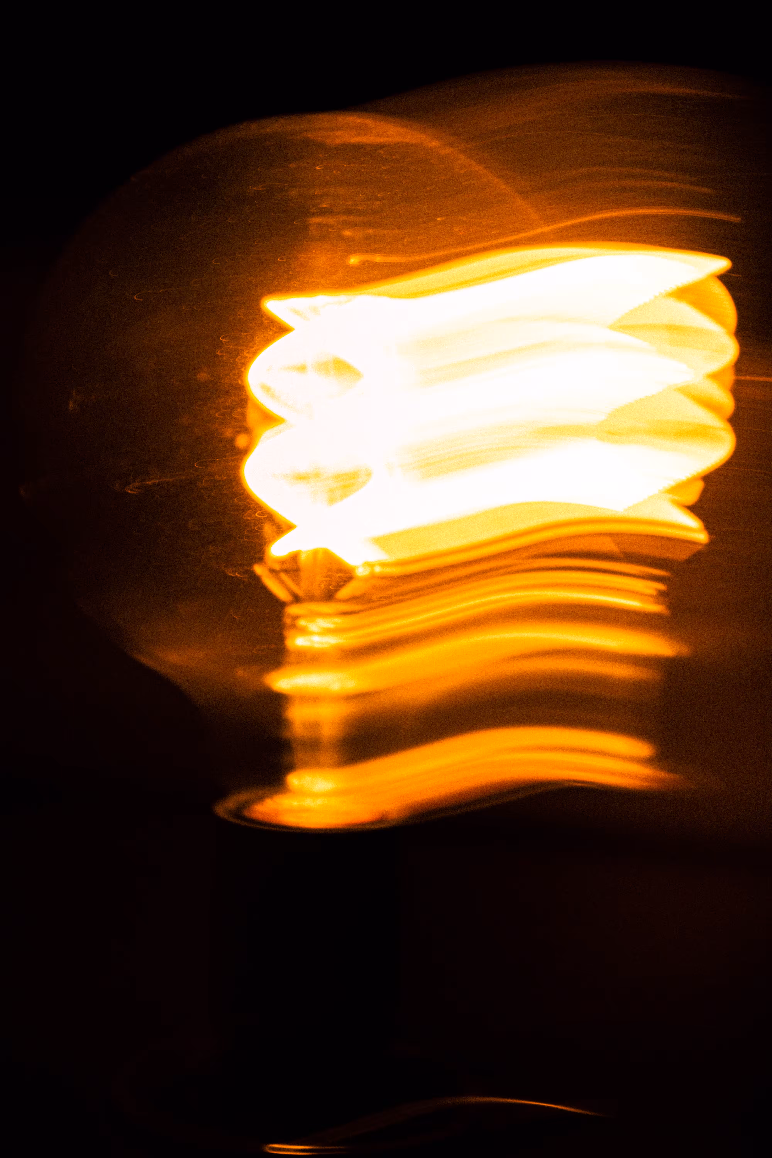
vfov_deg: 28.8
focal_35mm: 70
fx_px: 2251
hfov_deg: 19.5
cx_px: 386
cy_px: 579
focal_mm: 70
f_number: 5.6
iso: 50
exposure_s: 1/8
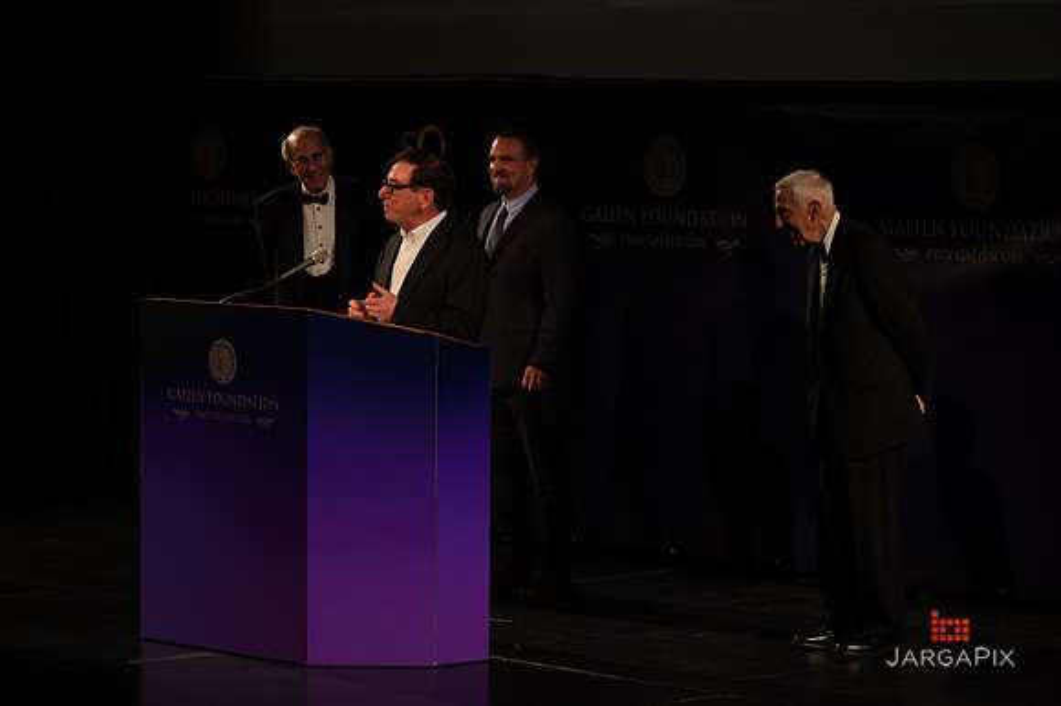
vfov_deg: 9.5
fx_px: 4271
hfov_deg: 14.2
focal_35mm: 145
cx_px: 530
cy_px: 353
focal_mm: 145
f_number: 4
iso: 1600
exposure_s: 1/200
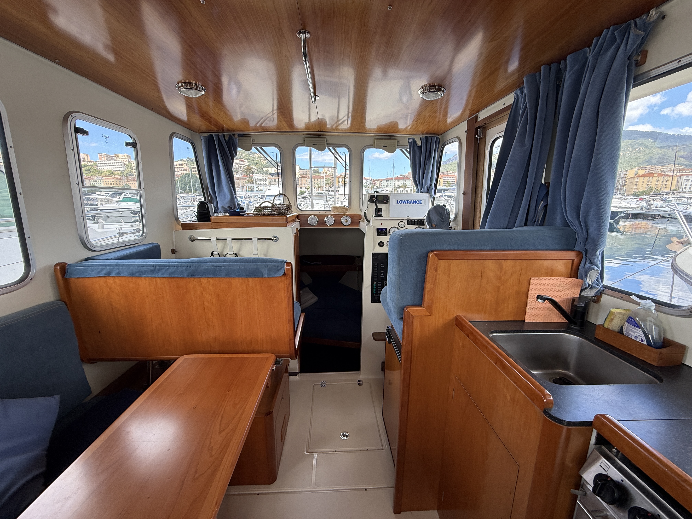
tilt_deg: -11.9
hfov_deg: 102.1
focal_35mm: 14
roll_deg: -0.2
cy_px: 260
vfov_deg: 85.7
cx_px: 346
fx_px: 280
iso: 64
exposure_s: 1/186
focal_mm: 2.22
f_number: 2.2
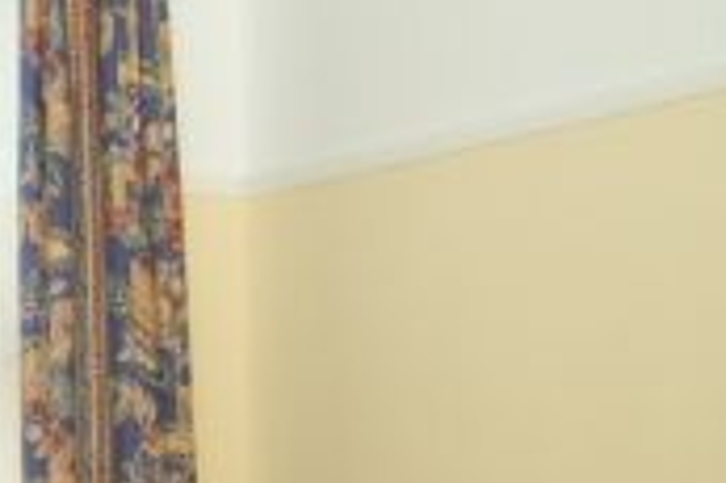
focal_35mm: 160
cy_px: 1073
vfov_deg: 8.0
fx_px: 3224
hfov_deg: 11.7
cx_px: -646
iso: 200
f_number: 3.5
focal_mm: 18
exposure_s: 1/125
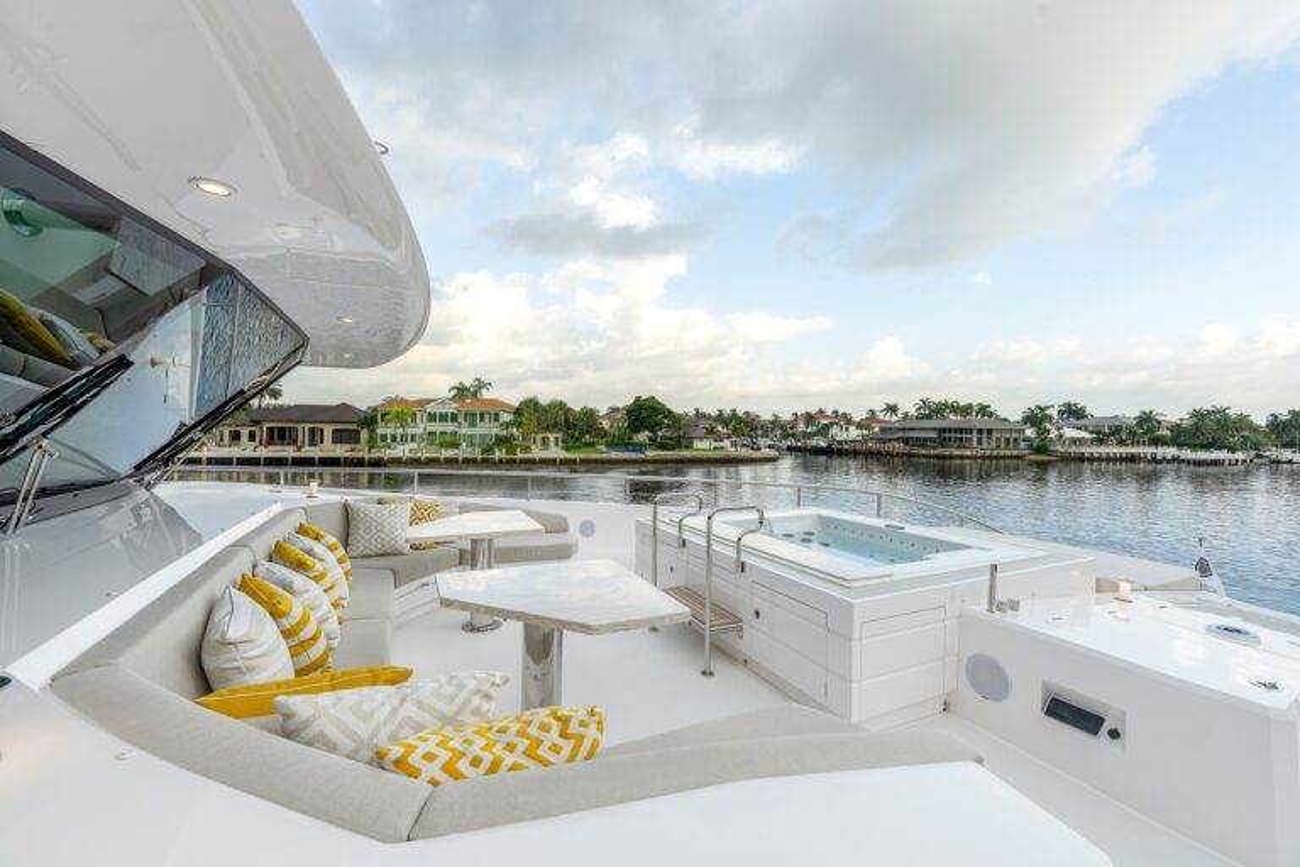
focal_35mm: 14
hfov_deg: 104.3
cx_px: 650
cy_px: 434
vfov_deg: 81.2
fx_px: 506
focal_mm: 14
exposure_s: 1/2500
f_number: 8
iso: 400
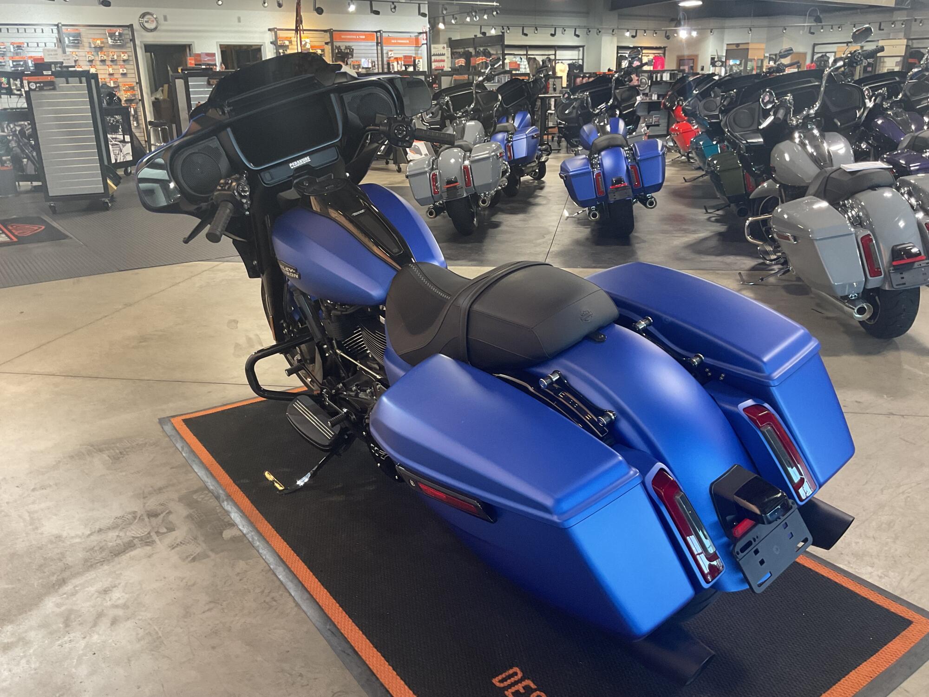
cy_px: 348
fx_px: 778
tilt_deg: -19.4
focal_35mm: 29
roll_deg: +2.3
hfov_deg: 61.7
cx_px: 464
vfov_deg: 48.2
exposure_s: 1/50
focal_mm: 3
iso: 125
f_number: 1.8
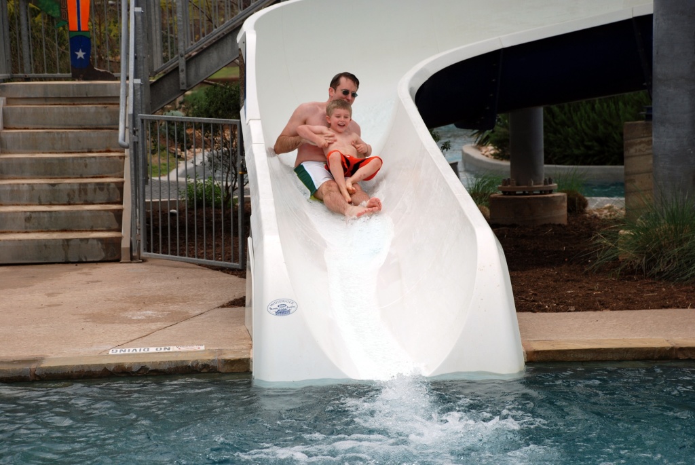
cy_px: 232
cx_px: 348
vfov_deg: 12.2
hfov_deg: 18.2
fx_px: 2174
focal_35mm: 112
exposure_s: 1/500
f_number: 5.6
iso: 160
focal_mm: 75
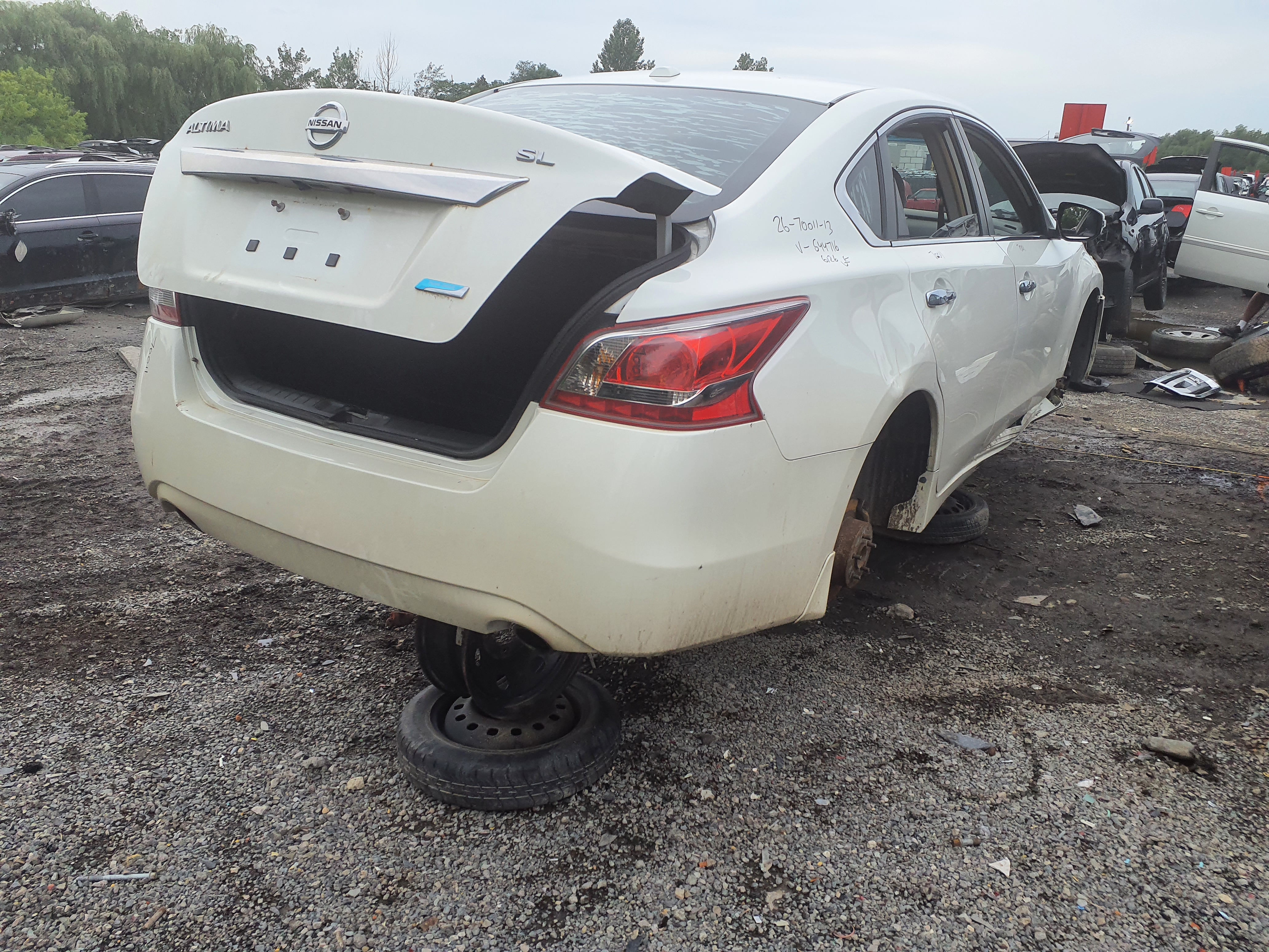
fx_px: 990
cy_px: 476
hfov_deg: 65.3
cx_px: 634
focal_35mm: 27
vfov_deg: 51.4
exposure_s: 1/568
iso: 40
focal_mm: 3.58
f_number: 1.9
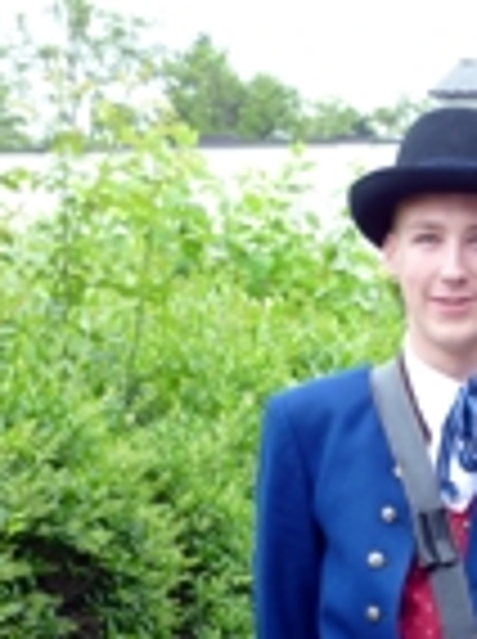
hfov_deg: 9.5
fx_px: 2856
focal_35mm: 155
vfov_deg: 12.4
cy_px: 783
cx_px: 513
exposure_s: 1/50
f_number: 3.9
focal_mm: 9.1
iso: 80
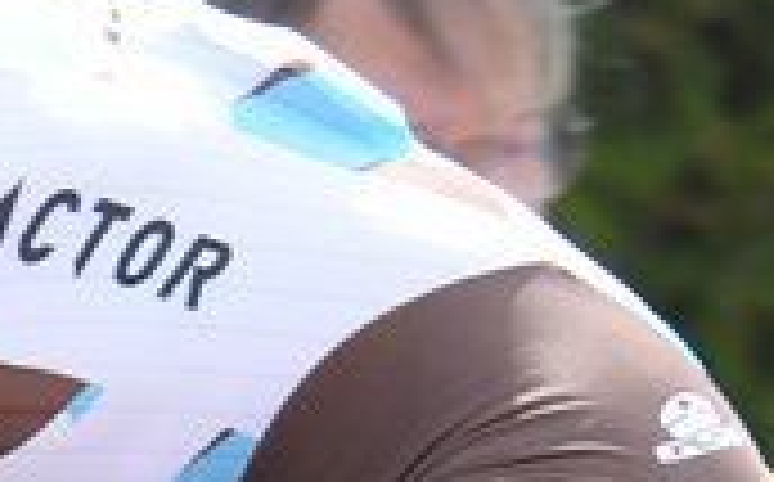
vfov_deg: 1.0
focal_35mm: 1281
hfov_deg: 1.6
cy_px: 1455
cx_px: 144
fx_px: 26986
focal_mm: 180
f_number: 6.3
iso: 1600
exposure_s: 1/1000
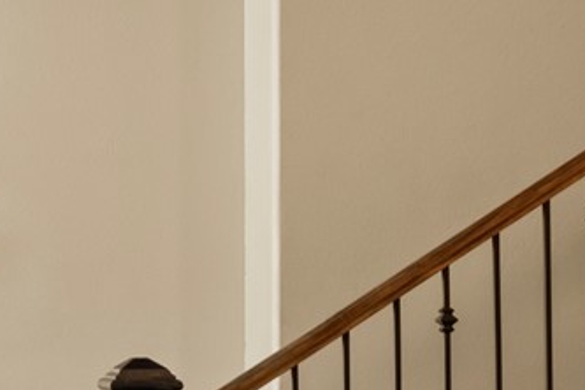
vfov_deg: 10.0
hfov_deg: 13.8
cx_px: -362
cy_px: 327
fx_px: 2226
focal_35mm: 137
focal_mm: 28
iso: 400
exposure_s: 1/100
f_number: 2.8
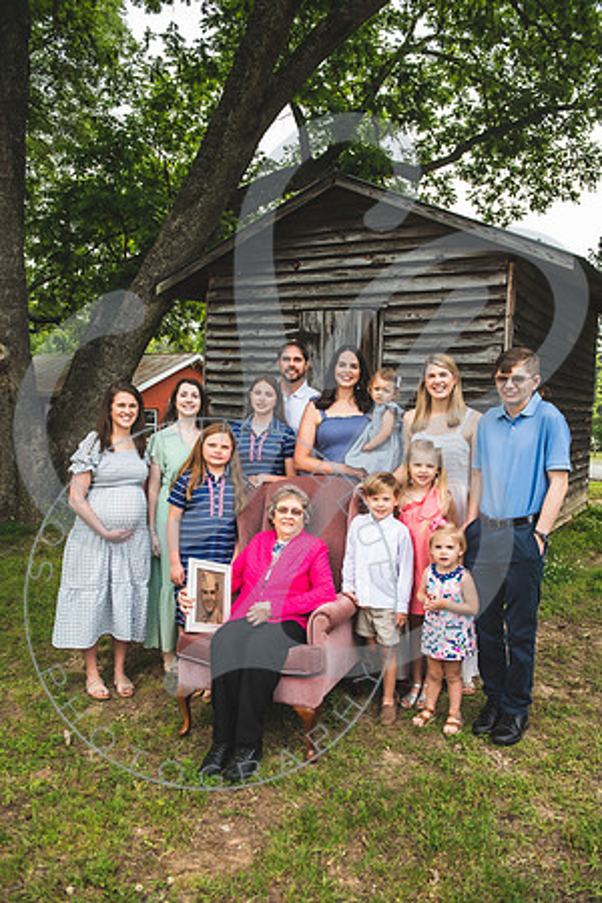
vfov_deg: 63.7
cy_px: 452
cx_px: 301
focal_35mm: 29
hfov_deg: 45.0
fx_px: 727
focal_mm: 29
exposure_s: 1/200
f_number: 5.6
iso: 160
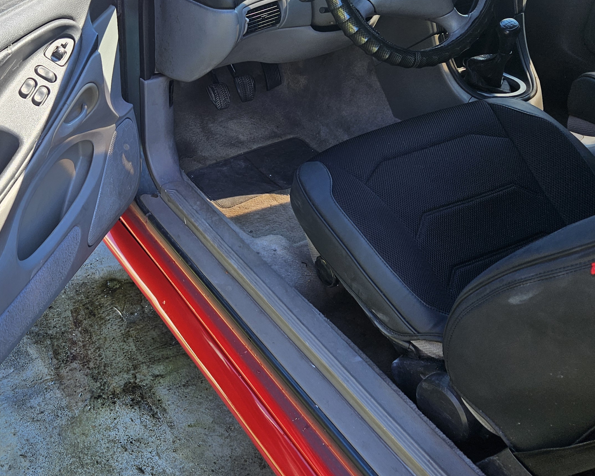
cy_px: 163
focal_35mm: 42
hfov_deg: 42.9
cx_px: 177
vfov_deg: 35.4
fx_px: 740
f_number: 1.8
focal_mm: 5.4
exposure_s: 1/213
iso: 25
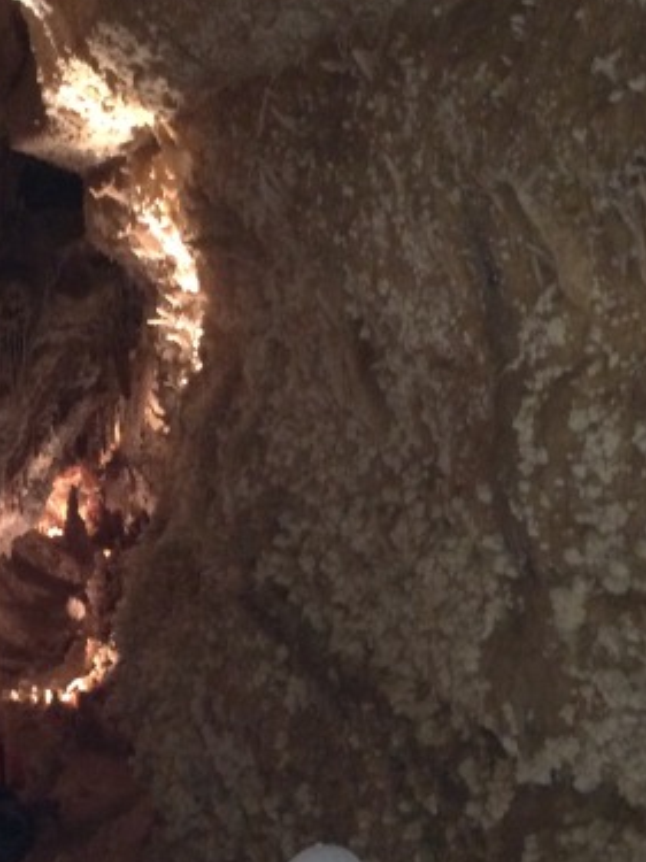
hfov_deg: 21.3
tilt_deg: -11.6
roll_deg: +5.6
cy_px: 652
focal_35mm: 66
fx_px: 1643
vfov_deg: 28.9
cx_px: -30
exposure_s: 1/16
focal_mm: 4.15
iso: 320
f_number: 2.2
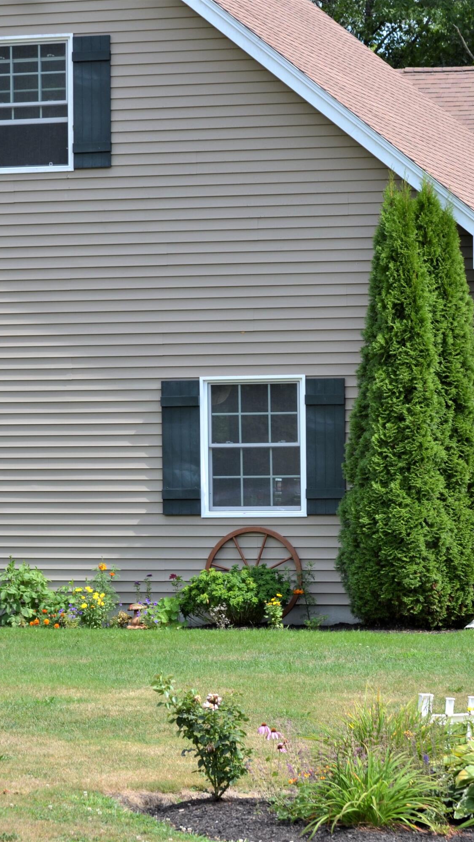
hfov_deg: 9.3
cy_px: 421
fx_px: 2900
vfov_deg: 16.5
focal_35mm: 130
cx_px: 258
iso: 100
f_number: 6.3
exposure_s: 1/160
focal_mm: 55
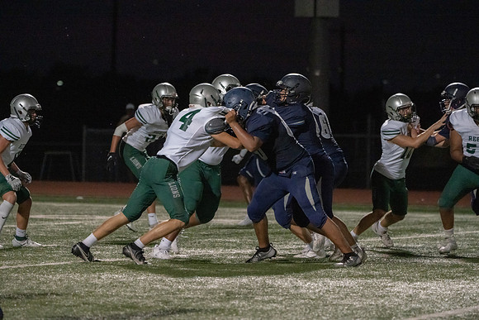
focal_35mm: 276
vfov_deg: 5.0
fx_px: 3673
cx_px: 240
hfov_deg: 7.5
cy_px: 160
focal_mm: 276
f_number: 5.6
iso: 20000
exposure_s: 1/1000
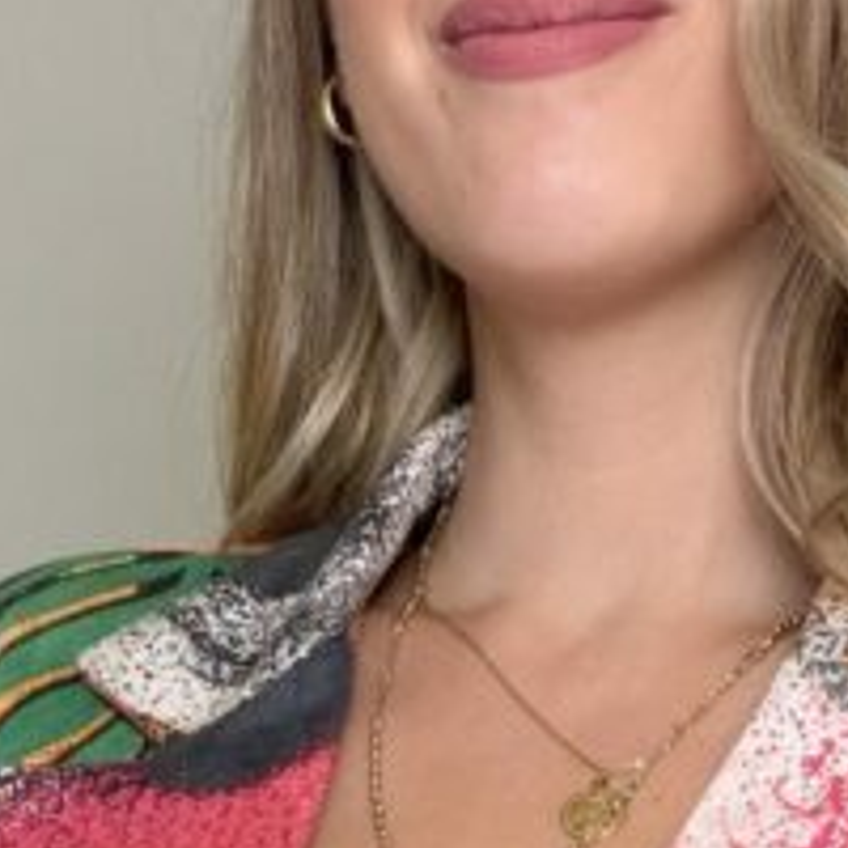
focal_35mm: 106
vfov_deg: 13.9
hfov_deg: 16.4
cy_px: 1683
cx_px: 348
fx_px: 2938
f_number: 1.9
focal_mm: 2.71
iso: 80
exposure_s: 1/60
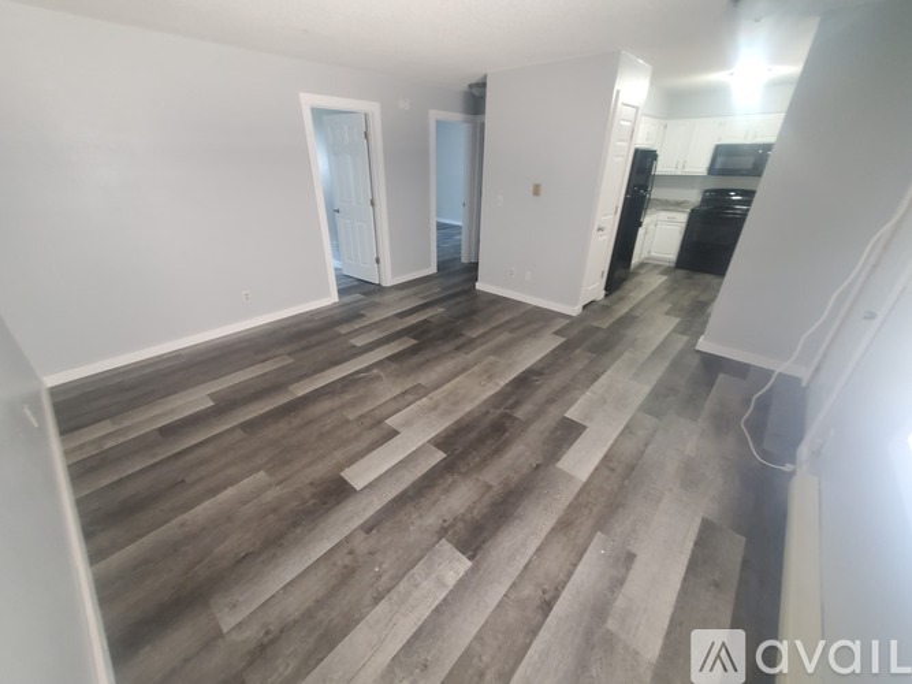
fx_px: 342
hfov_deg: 106.2
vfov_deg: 89.9
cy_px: 342
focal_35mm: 13
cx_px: 456
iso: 500
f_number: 2.2
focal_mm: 1.8
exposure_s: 1/29
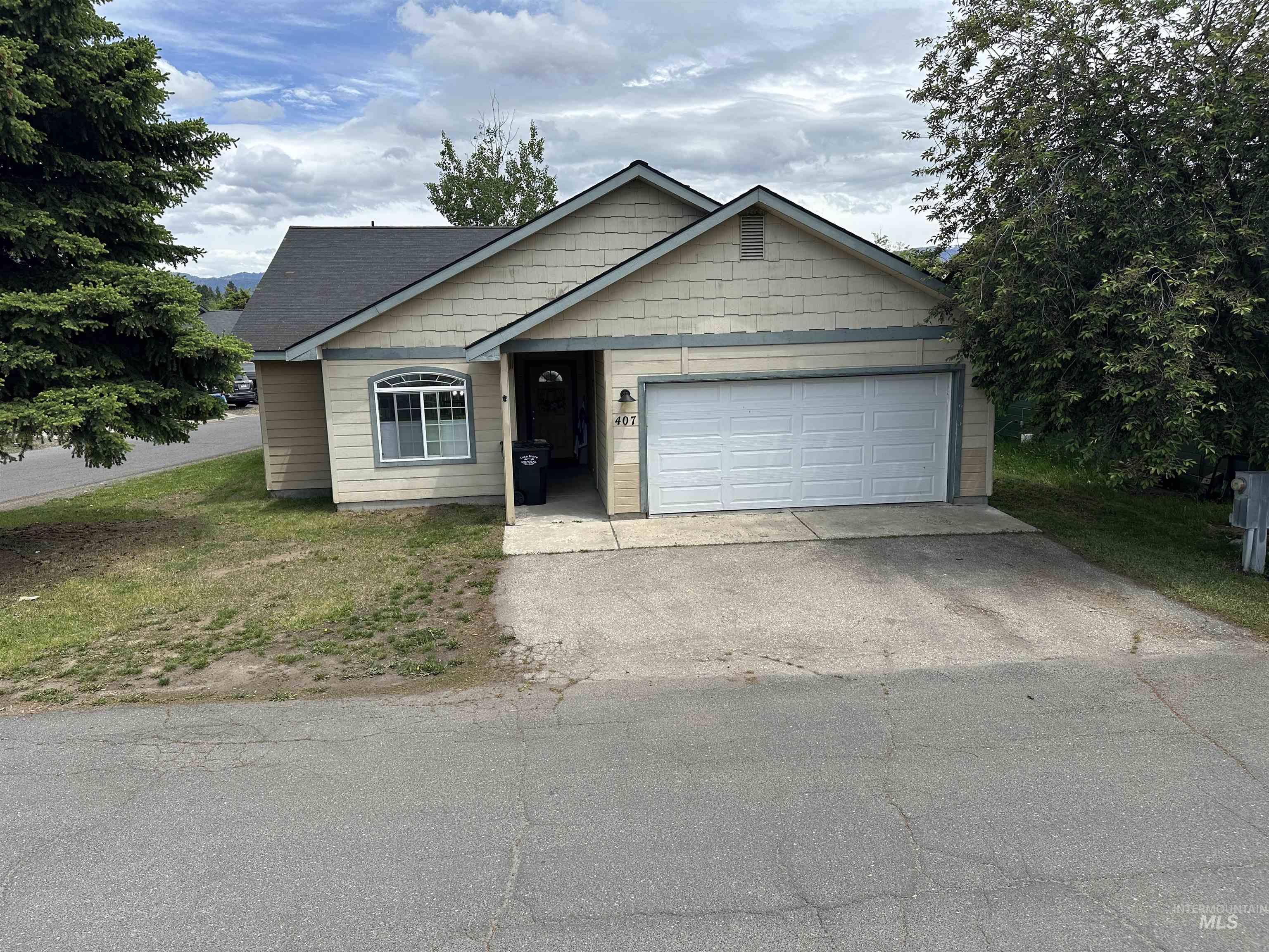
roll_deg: +1.1
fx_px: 880
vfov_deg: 56.8
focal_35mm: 24
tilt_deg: -8.6
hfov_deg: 71.6
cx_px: 634
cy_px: 476
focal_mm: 6.86
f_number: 1.78
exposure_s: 1/3356
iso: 80
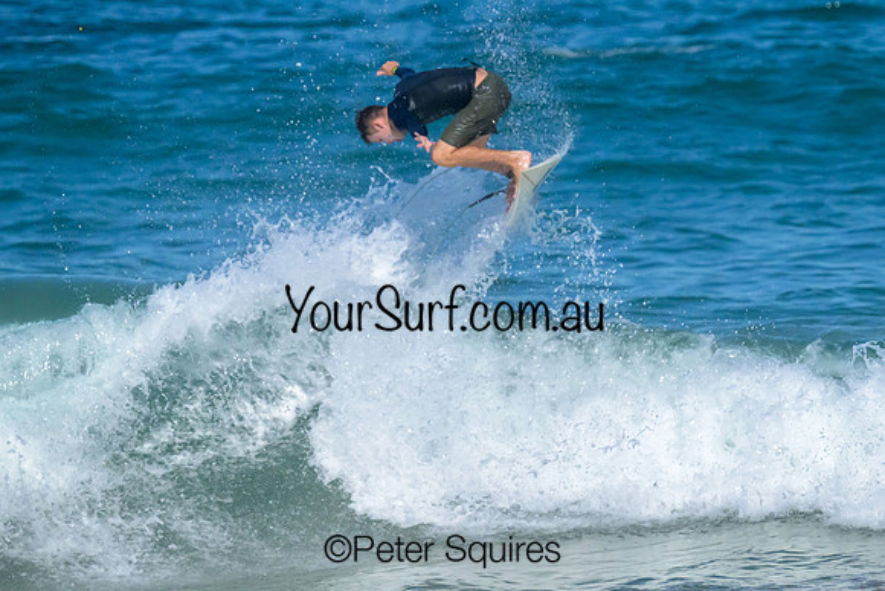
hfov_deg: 4.0
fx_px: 12517
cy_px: 184
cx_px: 569
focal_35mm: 509
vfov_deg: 2.7
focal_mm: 370
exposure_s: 1/2000
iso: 6400
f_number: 8
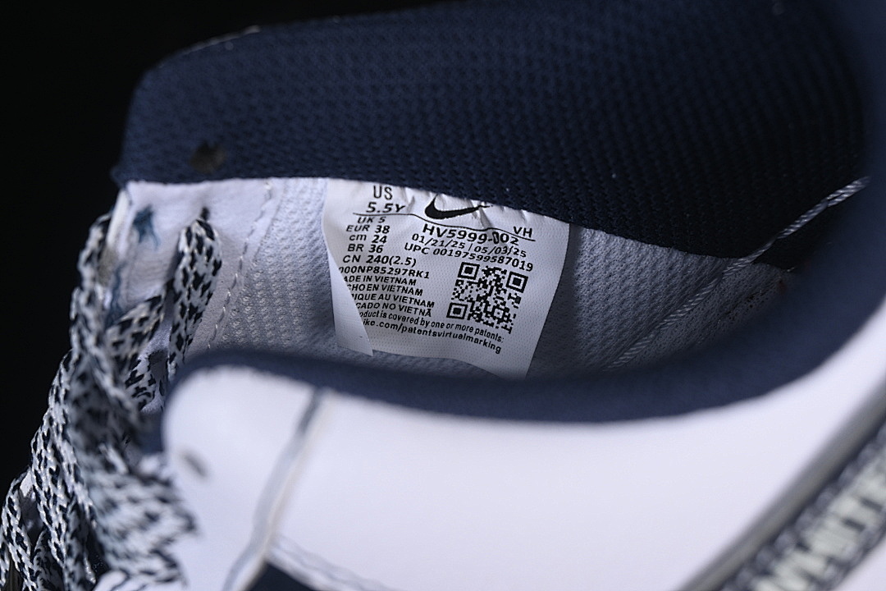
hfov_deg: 27.0
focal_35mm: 75
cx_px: 443
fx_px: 1846
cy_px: 296
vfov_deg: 18.2
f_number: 7.1
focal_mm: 50
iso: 160
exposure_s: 1/80
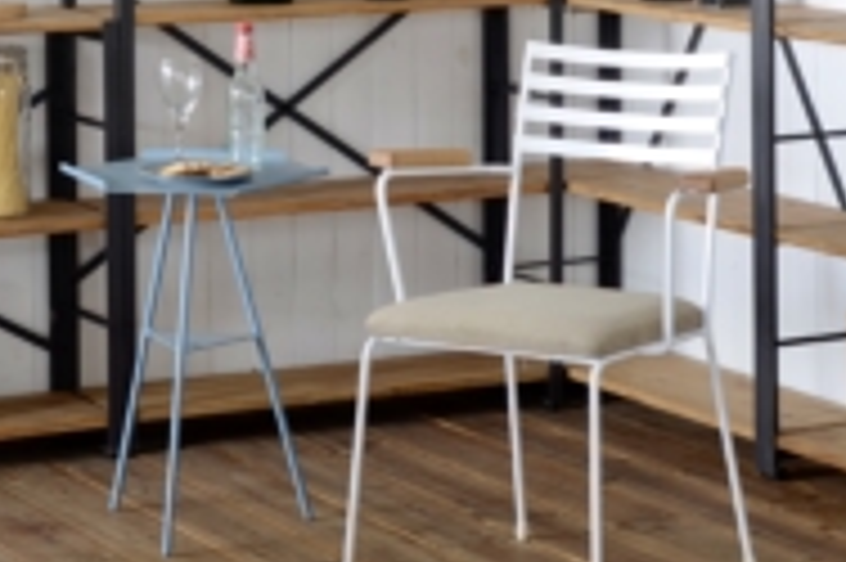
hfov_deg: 14.2
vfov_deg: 9.4
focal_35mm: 144
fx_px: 3381
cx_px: 320
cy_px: -31
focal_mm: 40
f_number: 4.5
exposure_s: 1/4
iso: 100
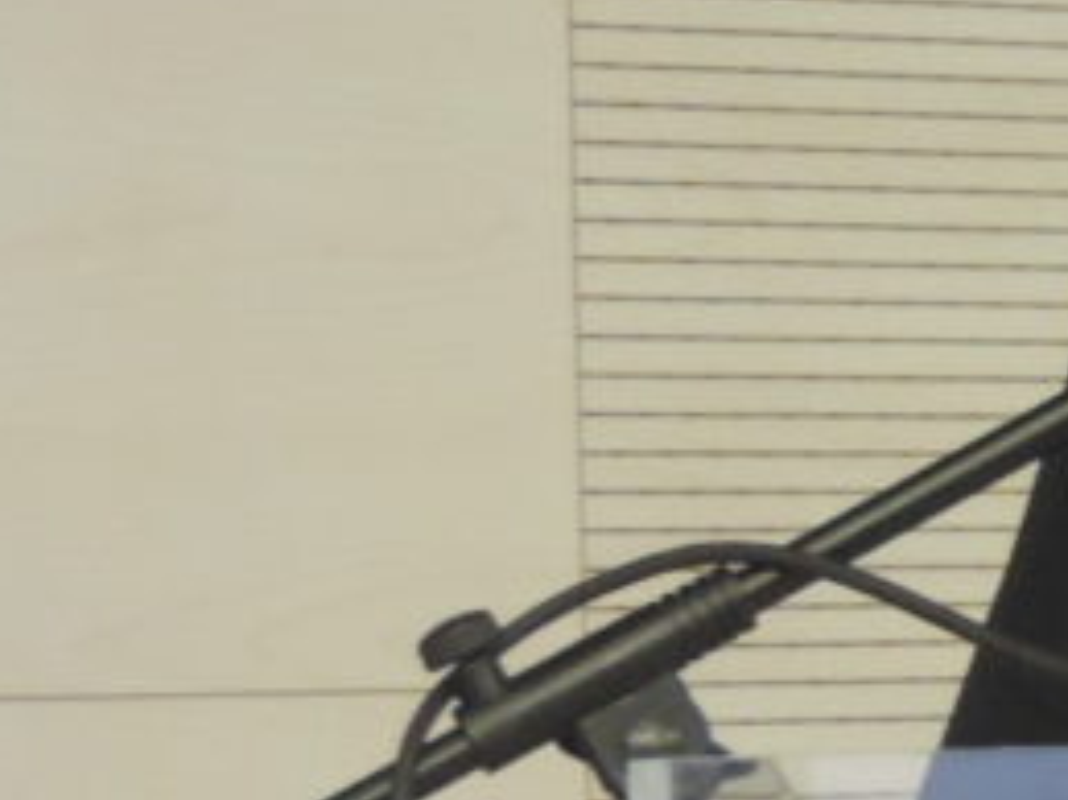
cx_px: 1959
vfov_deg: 3.1
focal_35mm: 475
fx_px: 14648
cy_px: 342
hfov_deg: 4.1
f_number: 4.2
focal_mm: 21.4
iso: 800
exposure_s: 1/13
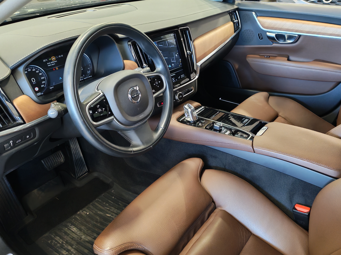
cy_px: 128
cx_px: 170
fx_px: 305
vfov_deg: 45.4
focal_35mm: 31
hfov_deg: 58.4
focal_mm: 6.12
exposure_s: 1/50
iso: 1600
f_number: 1.9
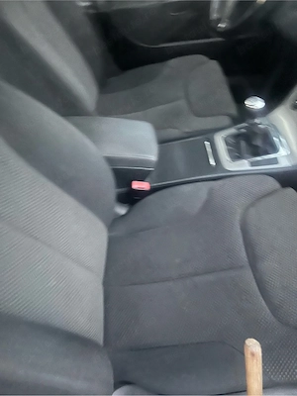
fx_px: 297
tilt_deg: -51.2
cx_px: 148
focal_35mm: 26
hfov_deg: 53.1
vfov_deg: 67.3
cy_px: 198
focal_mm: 5.7
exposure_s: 1/23
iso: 1000
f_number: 1.5
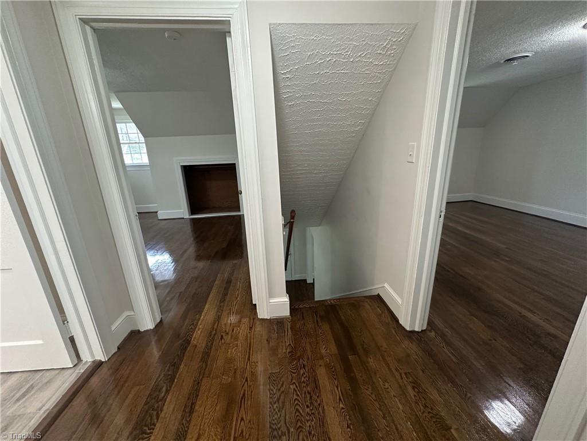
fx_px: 237
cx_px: 294
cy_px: 220
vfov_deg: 85.7
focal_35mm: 14
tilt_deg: -16.4
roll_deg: +1.3
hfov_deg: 102.1
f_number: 2.2
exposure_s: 1/60
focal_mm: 2.22
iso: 250
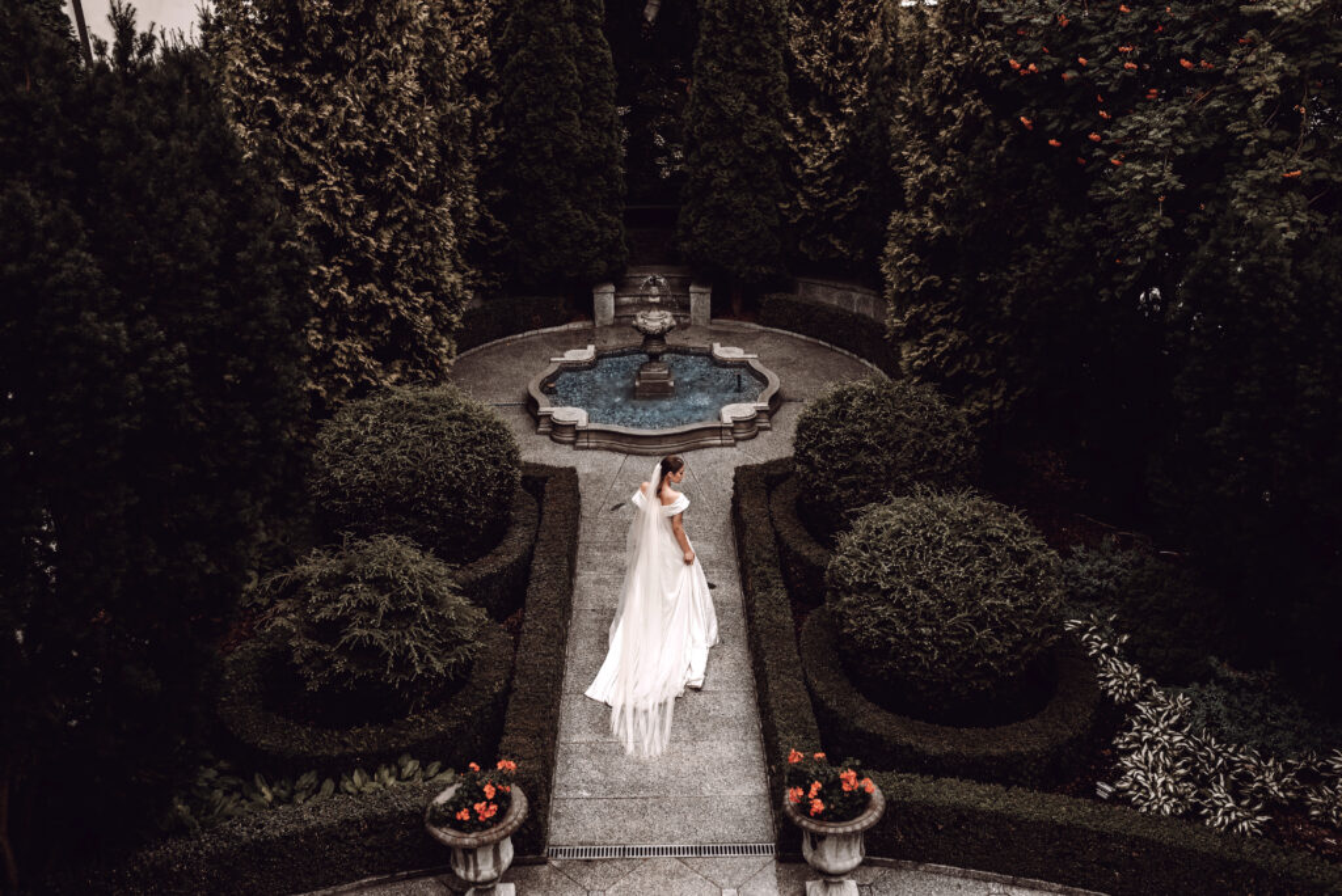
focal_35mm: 35
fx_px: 1305
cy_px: 448
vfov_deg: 37.9
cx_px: 671
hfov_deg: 54.4
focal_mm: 35
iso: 400
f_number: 2.8
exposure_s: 1/500
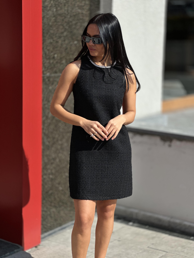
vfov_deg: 25.3
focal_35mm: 77
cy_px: 129
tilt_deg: -8.6
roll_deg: -1.7
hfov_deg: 19.1
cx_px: 97
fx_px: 575
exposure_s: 1/1908
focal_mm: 9
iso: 32
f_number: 2.8
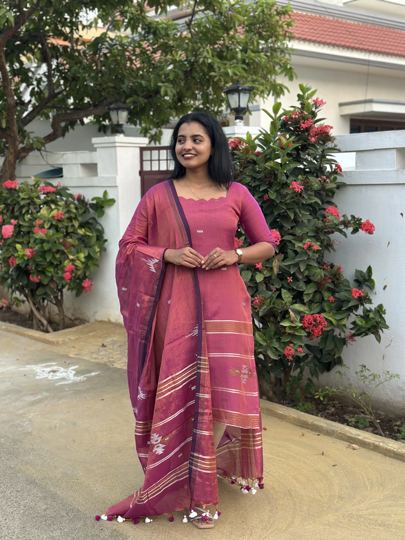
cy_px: 270
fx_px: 749
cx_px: 202
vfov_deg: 39.7
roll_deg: -0.2
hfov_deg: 30.3
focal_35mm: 48
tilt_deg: -6.3
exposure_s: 1/111
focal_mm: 6.86
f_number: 1.78
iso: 125
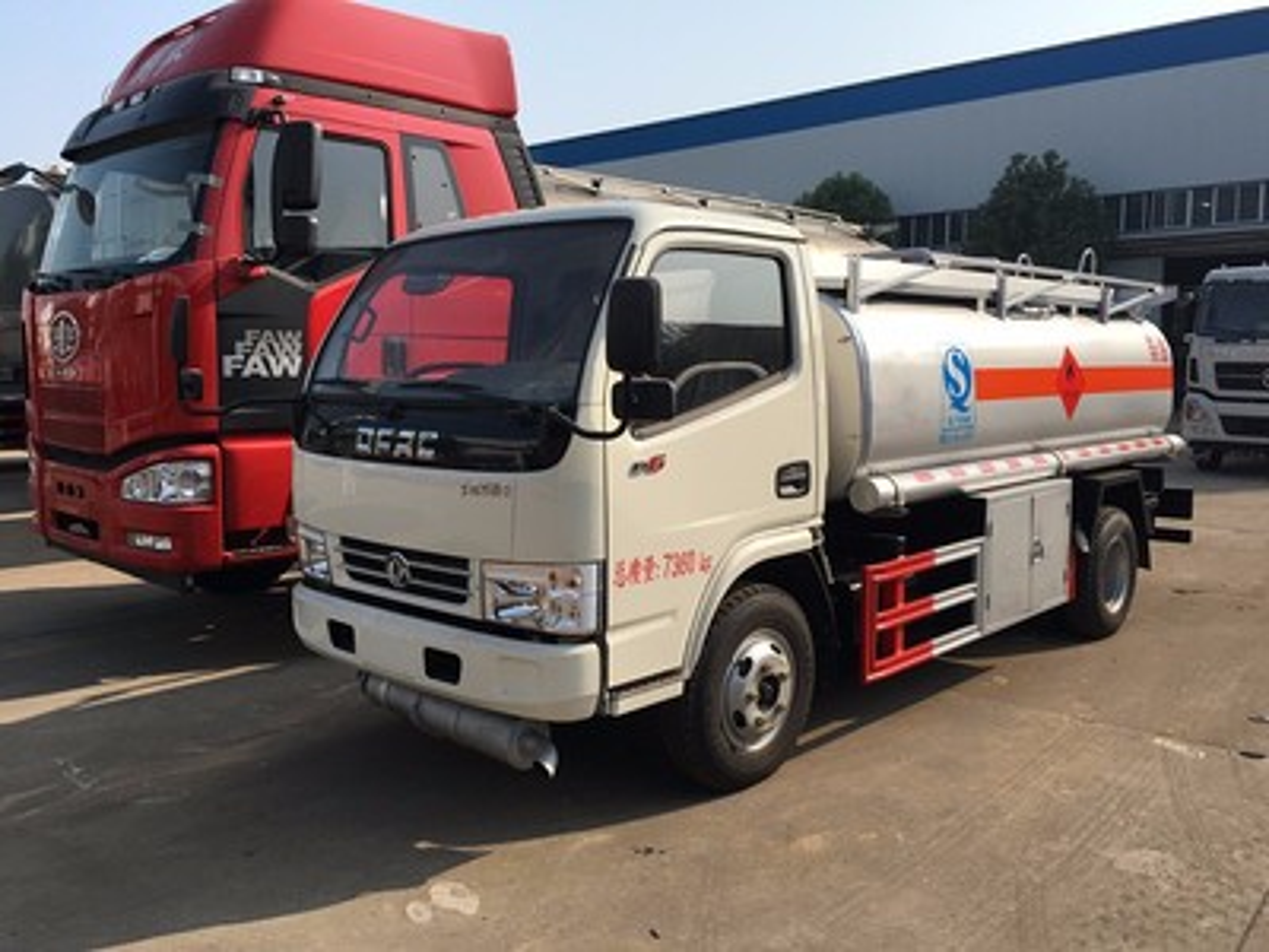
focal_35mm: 29
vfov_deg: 48.2
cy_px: 476
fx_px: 1063
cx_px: 634
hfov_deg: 61.7
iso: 25
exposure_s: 1/1399
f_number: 2.2
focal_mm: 4.15
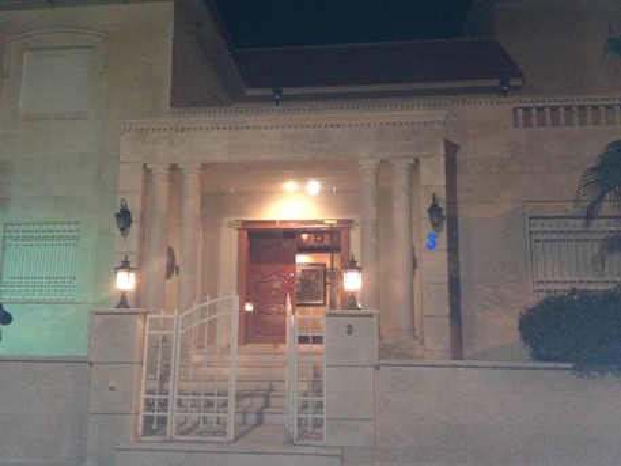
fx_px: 628
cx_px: 310
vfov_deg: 40.7
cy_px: 233
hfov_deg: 52.6
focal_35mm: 35
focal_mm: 4.28
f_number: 2.4
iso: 320
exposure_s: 1/17
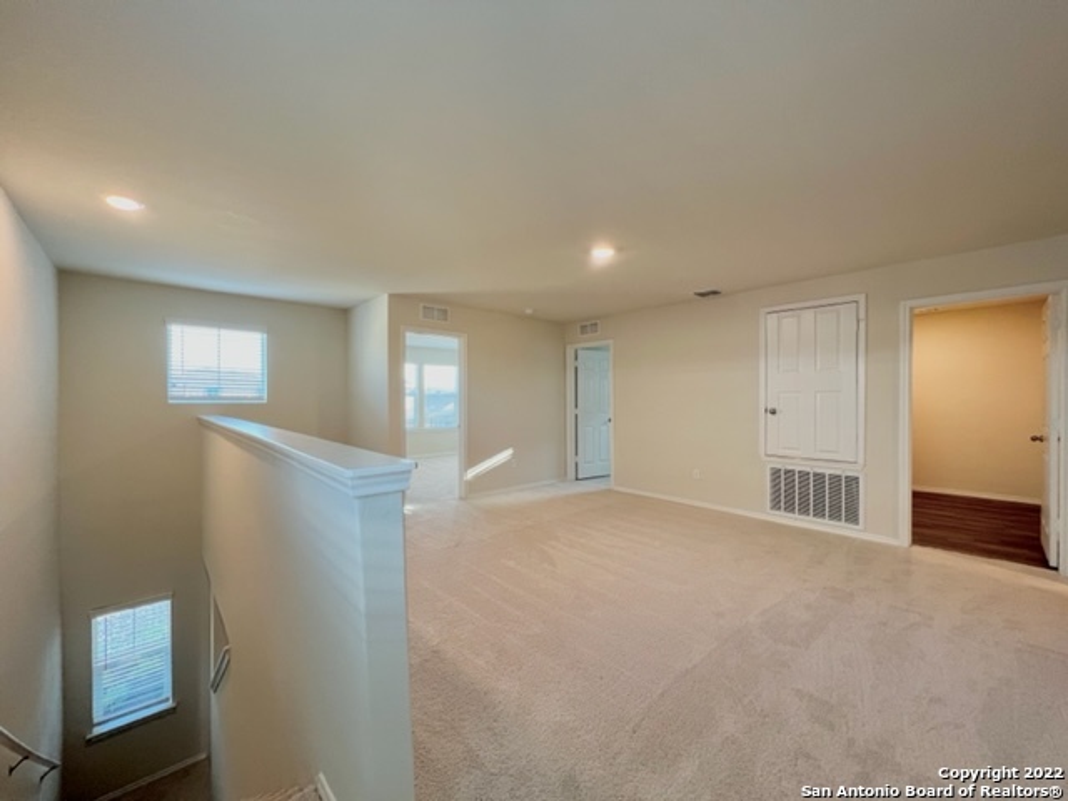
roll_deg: +0.3
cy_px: 400
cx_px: 534
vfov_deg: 89.9
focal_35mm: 13
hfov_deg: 106.2
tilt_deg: +0.0
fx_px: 401
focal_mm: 1.57
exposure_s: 1/60
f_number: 1.8
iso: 125
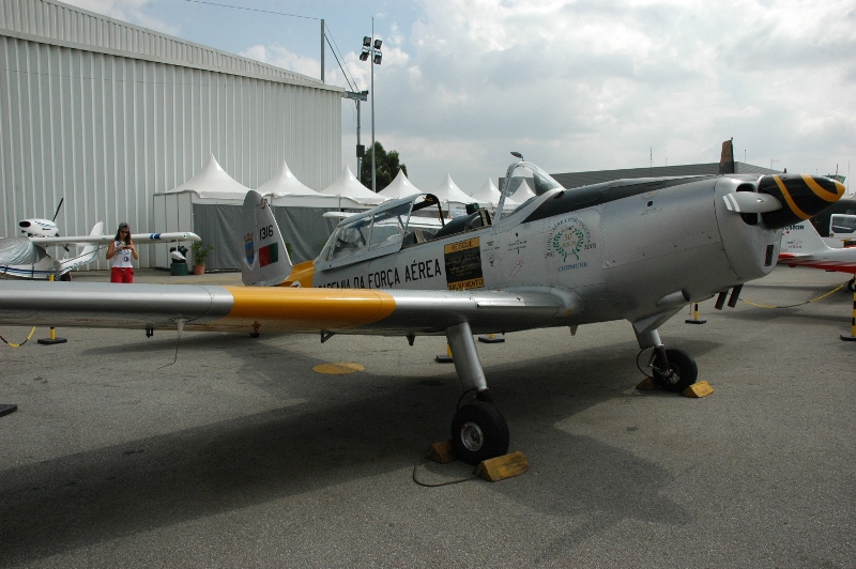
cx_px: 428
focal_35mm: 27
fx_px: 641
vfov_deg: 47.9
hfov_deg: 67.4
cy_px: 284
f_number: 11
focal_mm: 18
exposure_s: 1/500
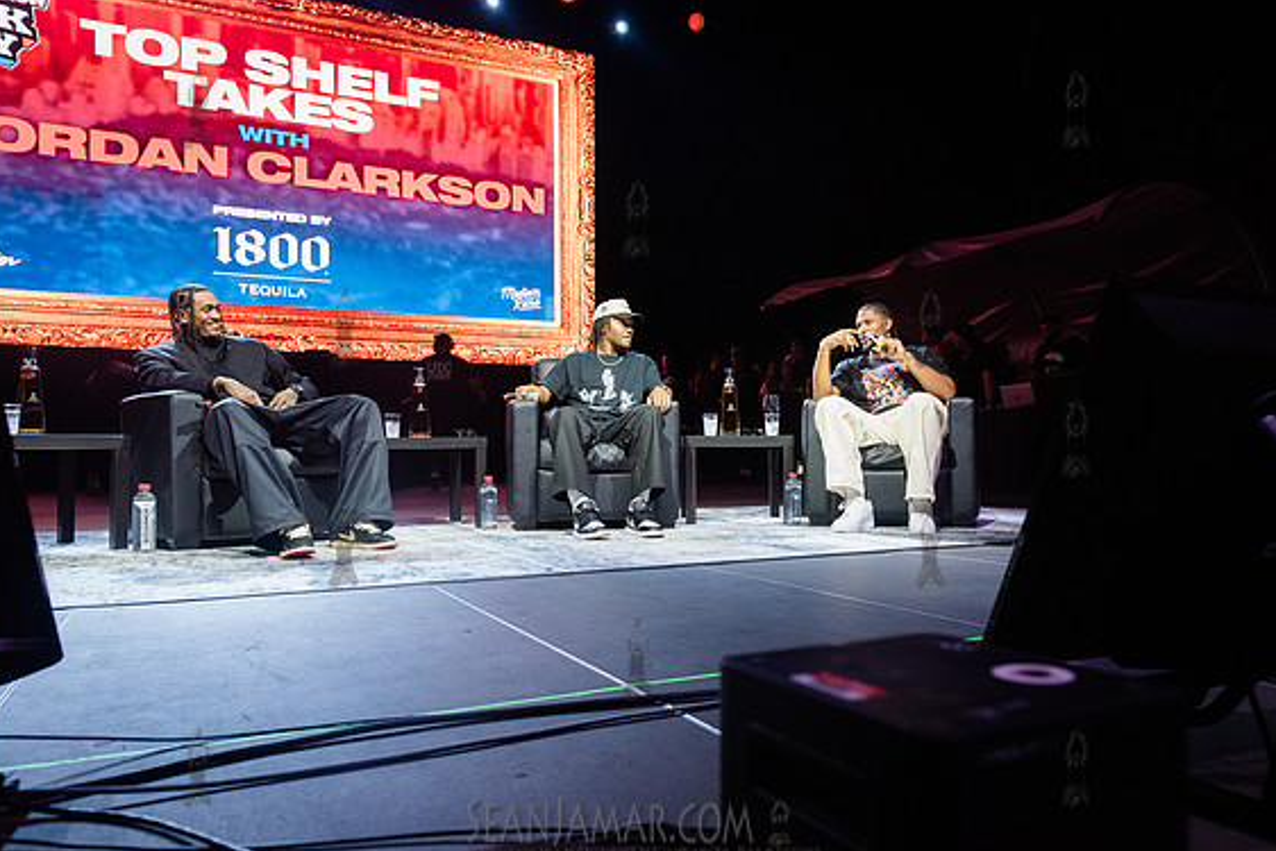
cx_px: 654
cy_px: 437
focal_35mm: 26
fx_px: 922
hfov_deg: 69.4
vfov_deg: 49.6
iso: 5000
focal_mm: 24
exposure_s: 1/1000
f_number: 4
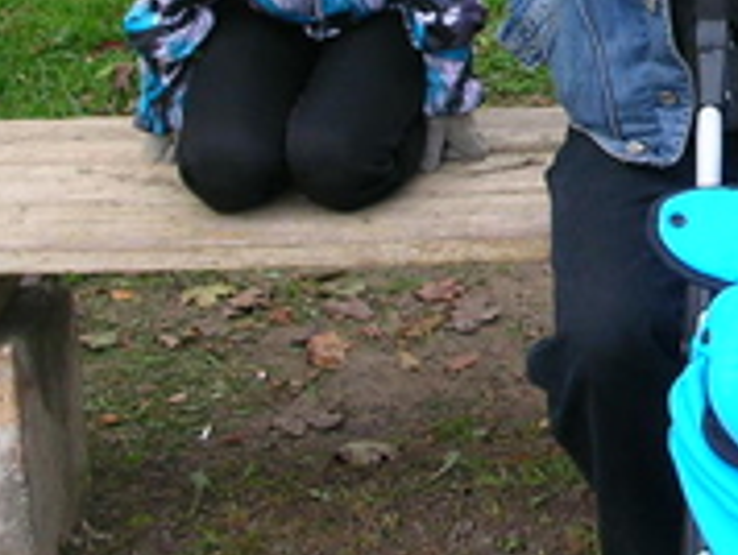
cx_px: 817
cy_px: 14
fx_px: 2306
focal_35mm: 108
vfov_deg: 13.6
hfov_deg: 17.6
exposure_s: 1/170
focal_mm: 5.8
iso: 50
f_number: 3
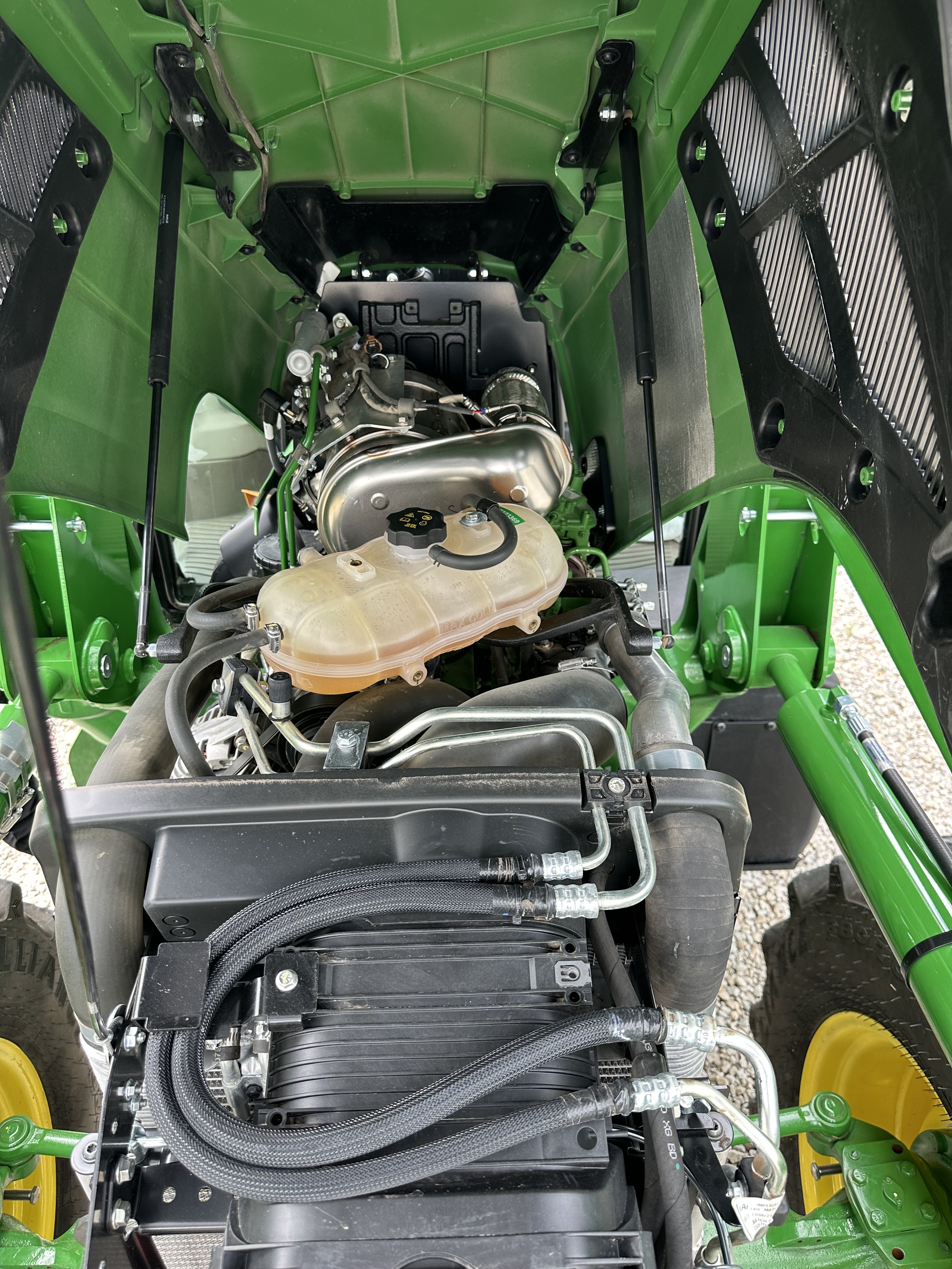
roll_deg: +0.5
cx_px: 476
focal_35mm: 24
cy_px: 634
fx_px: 880
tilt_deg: -29.6
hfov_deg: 56.8
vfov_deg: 71.6
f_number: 1.78
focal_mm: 6.86
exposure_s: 1/121
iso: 100
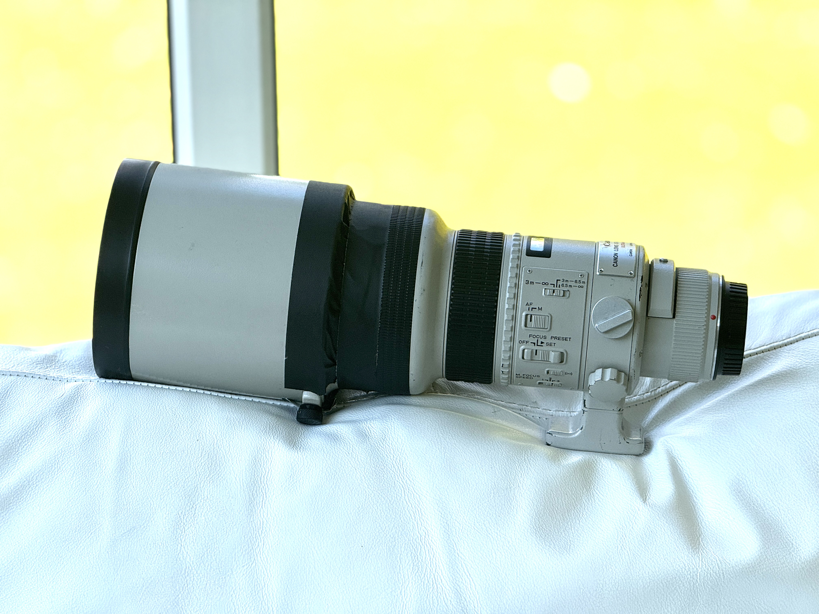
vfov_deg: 12.3
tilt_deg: -18.1
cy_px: 307
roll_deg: +1.1
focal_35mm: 120
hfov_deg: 16.4
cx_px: 410
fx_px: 2839
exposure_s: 1/282
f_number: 2.8
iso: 50
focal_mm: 15.66
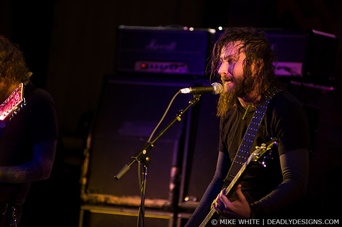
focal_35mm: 300
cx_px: 171
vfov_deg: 4.6
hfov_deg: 6.9
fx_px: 2846
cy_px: 114
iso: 1000
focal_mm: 200
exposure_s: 1/80
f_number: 2.8
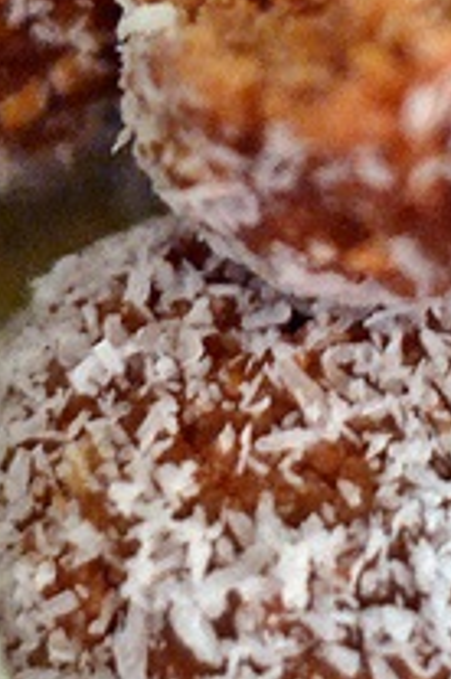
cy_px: 33
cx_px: 288
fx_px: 6127
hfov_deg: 4.2
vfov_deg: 6.3
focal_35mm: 325
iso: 3200
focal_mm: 50
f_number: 1.8
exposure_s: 1/20
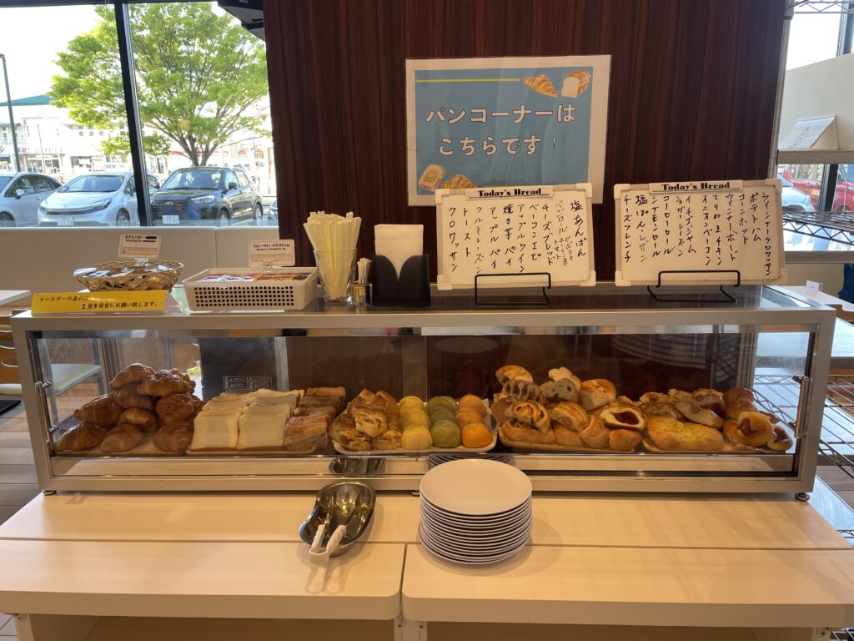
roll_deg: +1.3
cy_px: 320
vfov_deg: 53.1
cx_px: 427
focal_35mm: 26
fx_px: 641
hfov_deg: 67.3
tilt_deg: -14.1
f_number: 1.6
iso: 64
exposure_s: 1/121
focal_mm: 4.2
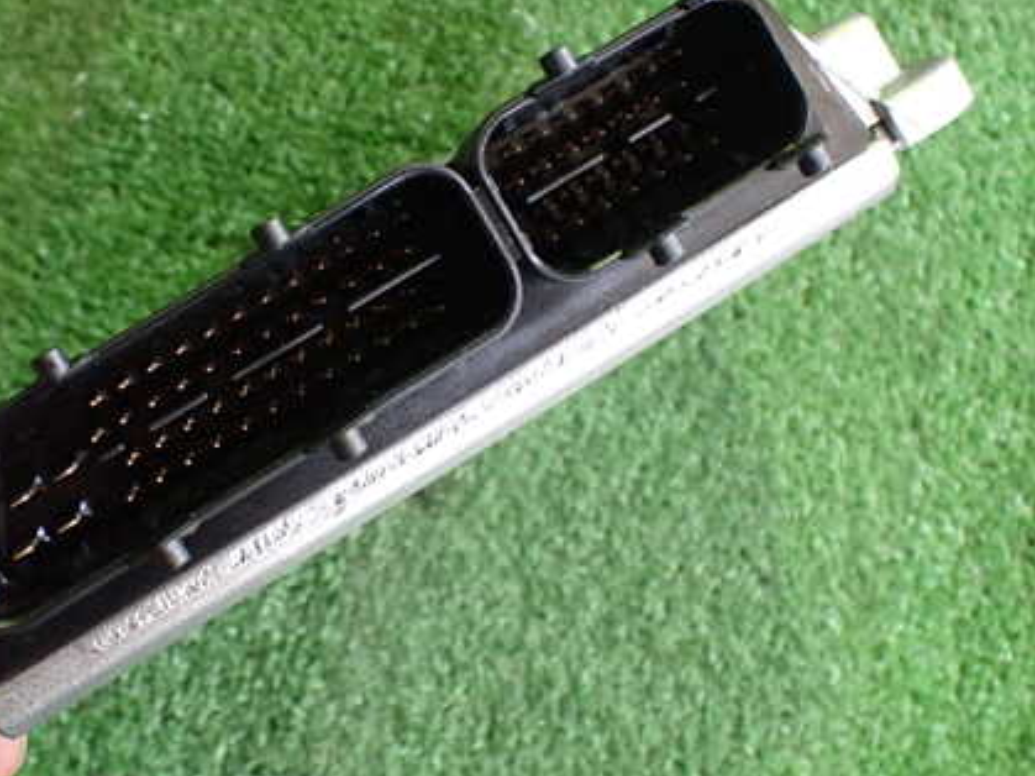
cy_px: 331
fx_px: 1285
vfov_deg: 33.5
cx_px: 395
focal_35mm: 43
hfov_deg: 43.6
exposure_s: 1/60
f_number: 2.3
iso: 800
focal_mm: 5.4
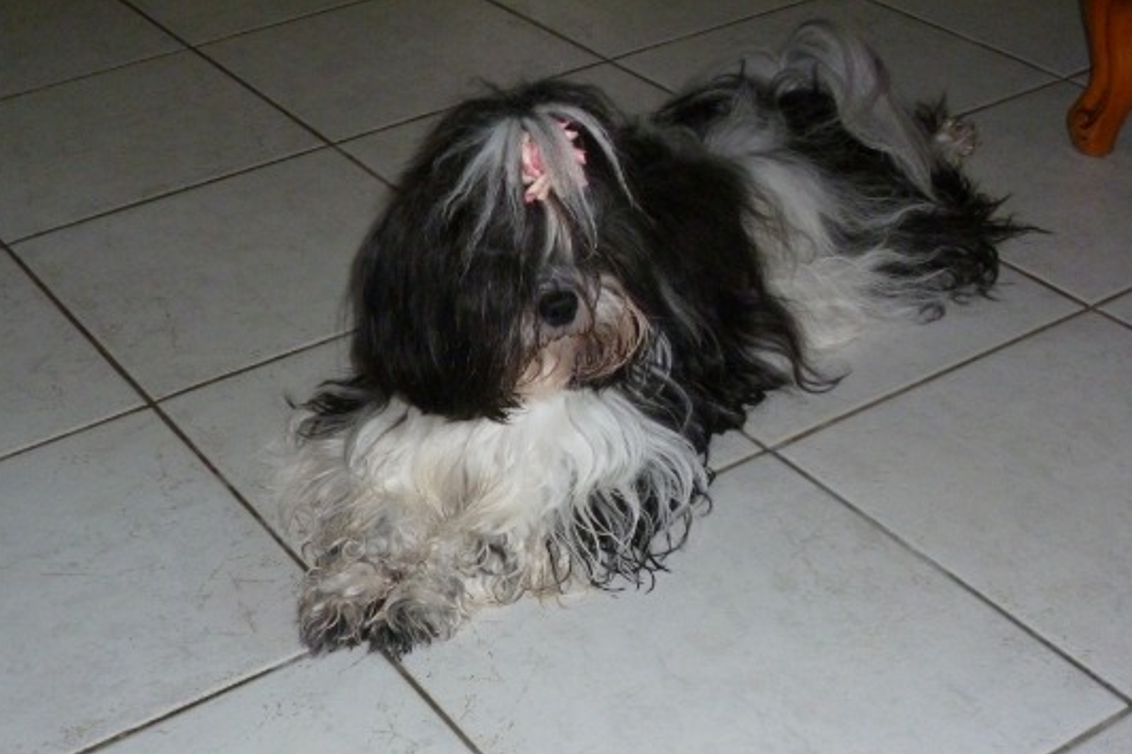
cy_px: 450
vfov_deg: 24.6
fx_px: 1729
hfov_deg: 36.3
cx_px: 567
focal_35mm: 55
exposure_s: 1/125
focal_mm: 7.9
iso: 400
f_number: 3.4
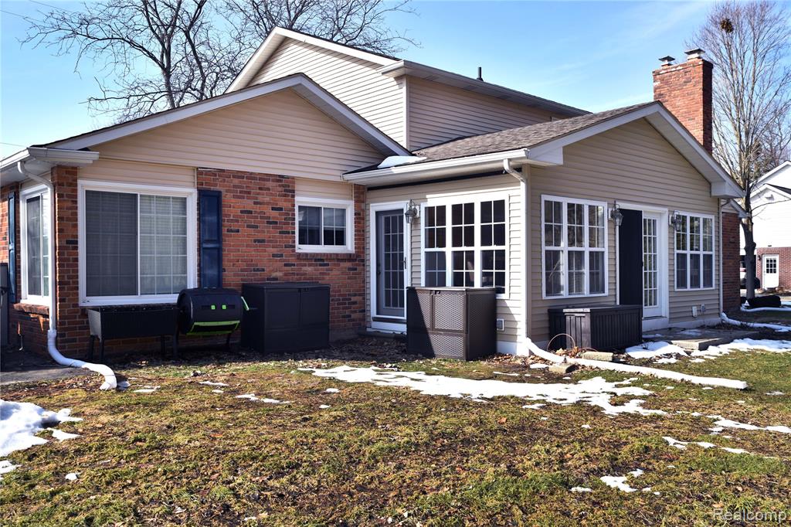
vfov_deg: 42.3
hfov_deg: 60.3
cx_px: 396
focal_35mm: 31
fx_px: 681
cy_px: 264
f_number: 7.1
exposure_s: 1/80
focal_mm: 31
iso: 64
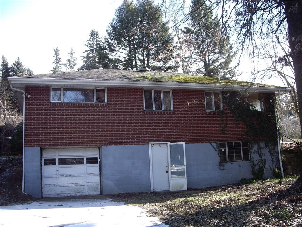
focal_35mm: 38
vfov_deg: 37.7
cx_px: 151
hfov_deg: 49.0
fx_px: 332
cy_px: 114
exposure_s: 1/160
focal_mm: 6.2
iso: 64
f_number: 2.7
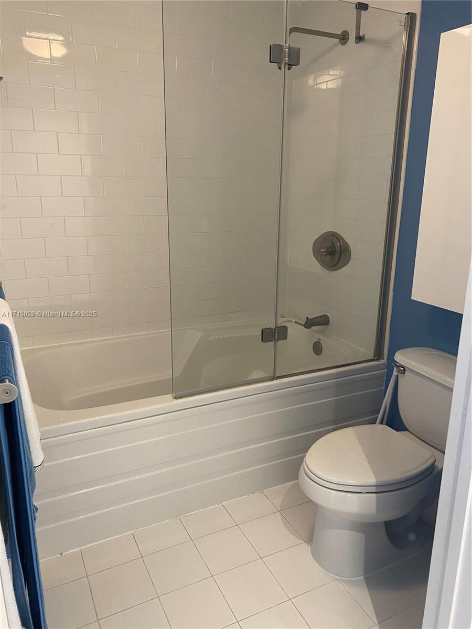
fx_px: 473
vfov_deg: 67.3
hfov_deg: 53.1
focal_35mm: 26
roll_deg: -0.9
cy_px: 314
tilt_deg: -14.9
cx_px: 236
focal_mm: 4.25
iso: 160
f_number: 1.8
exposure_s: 1/60
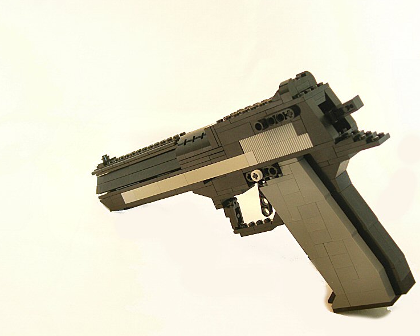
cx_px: 221
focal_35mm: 54
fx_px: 671
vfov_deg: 28.1
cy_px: 166
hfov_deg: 34.7
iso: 50
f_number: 3.2
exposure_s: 1/6.4
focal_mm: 10.6
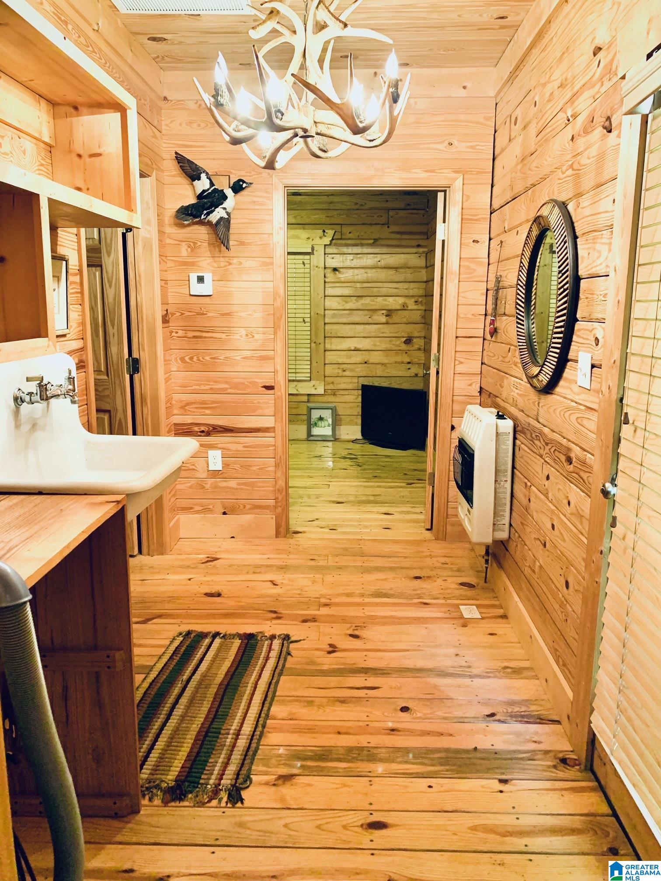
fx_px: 662
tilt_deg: -9.0
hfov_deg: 53.1
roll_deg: -0.4
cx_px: 330
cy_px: 440
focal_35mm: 26
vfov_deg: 67.3
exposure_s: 1/40
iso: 250
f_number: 1.8
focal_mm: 4.25
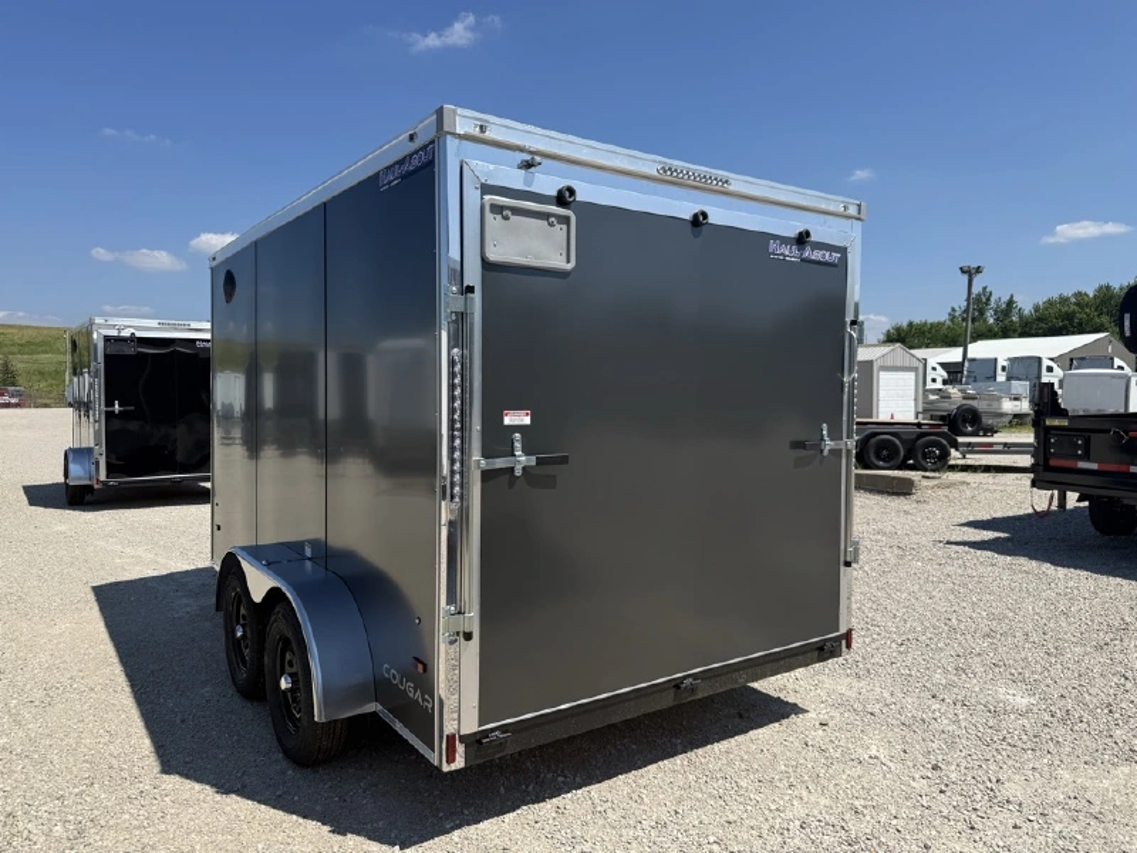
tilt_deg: -2.1
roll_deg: +0.0
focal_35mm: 24
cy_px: 426
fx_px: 788
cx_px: 568
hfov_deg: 71.6
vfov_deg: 56.8
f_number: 1.78
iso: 80
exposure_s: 1/5319
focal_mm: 6.76
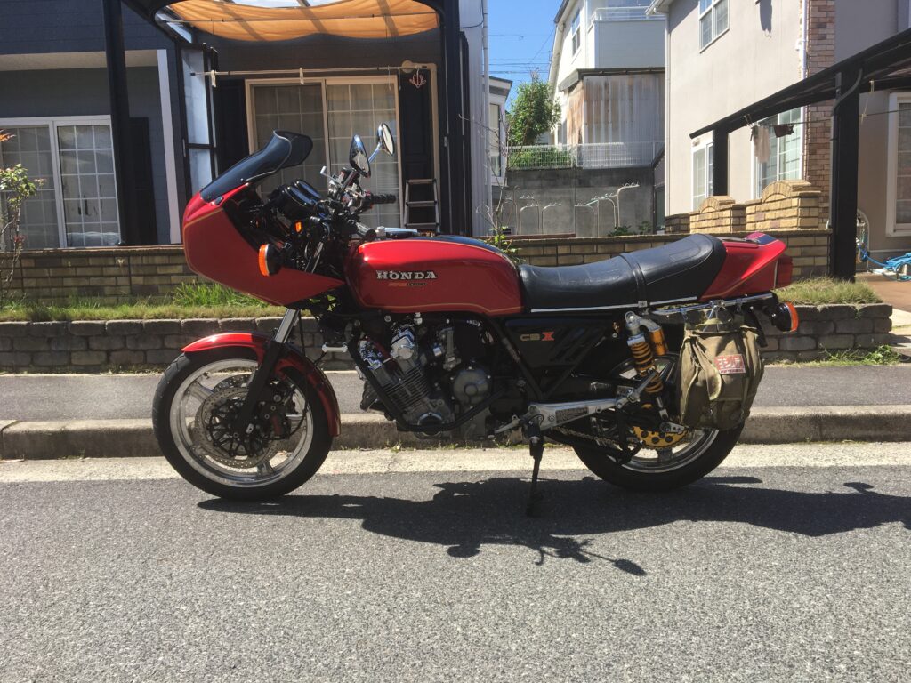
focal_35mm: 29
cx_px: 456
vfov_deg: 48.2
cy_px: 342
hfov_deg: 61.7
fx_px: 763
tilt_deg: -4.3
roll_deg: +2.6
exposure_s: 1/785
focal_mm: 4.15
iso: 25
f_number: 2.2
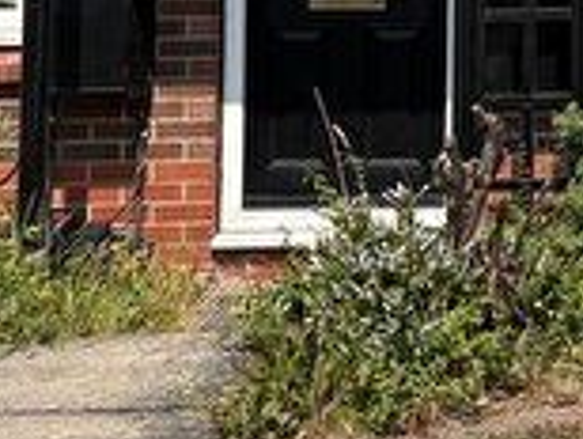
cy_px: -403
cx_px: 1003
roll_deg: +0.4
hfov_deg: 14.8
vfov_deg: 11.5
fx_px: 1990
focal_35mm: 118
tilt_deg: +2.3
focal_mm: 5.96
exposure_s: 1/3125
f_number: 1.6
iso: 50
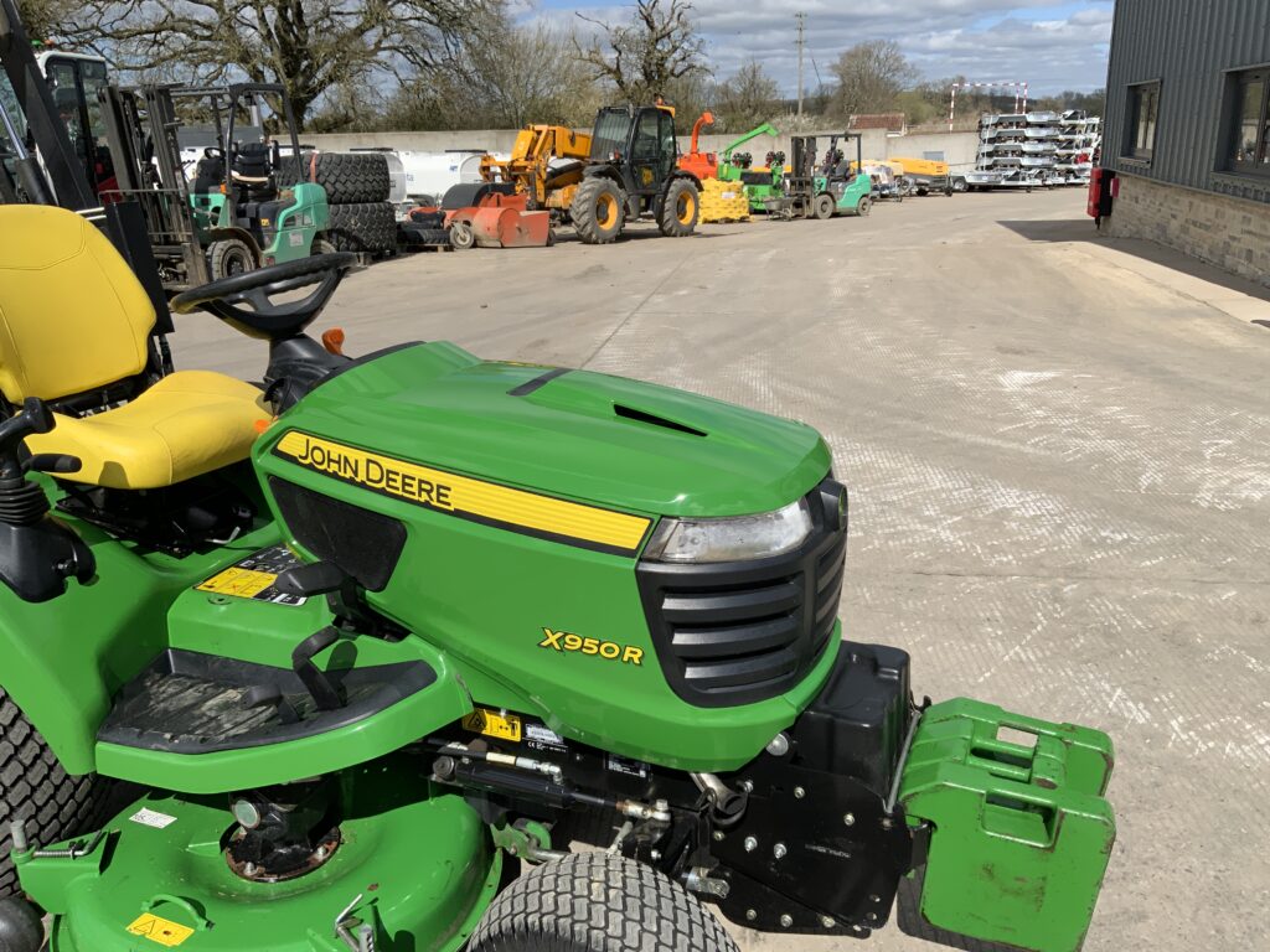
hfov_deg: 61.7
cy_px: 476
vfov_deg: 48.2
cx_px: 635
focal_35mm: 29
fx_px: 1064
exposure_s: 1/2538
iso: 20
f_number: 1.8
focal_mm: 3
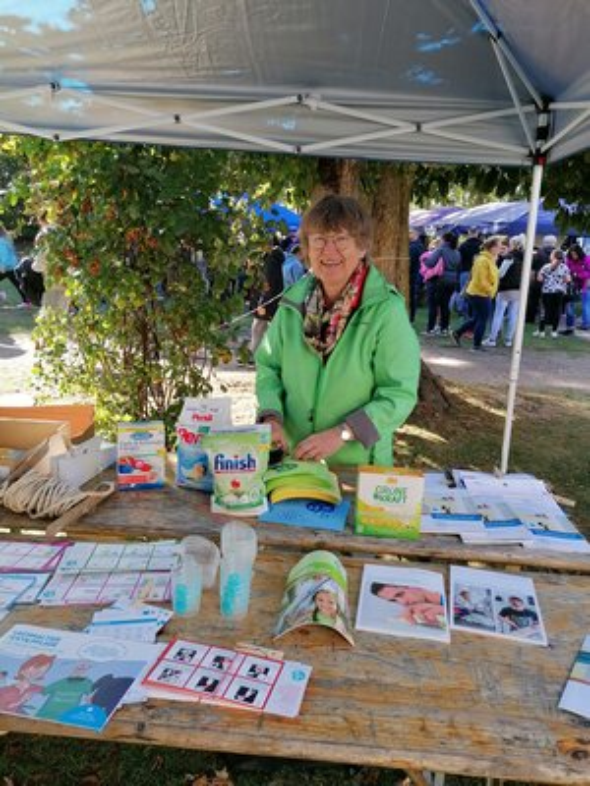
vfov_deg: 65.3
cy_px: 393
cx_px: 295
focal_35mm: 27
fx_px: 614
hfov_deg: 51.4
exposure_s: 1/177
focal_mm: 4.75
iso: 50
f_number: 1.8
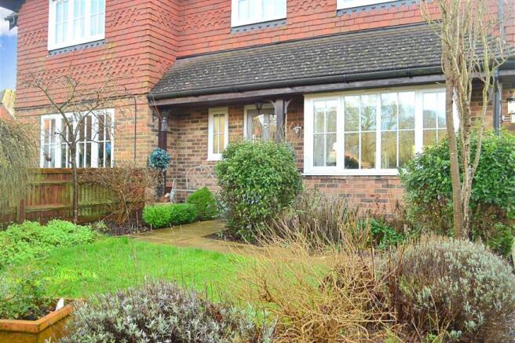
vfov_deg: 39.9
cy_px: 172
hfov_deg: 57.2
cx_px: 258
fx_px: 472
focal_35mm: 33
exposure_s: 1/125
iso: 400
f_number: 5.6
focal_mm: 22
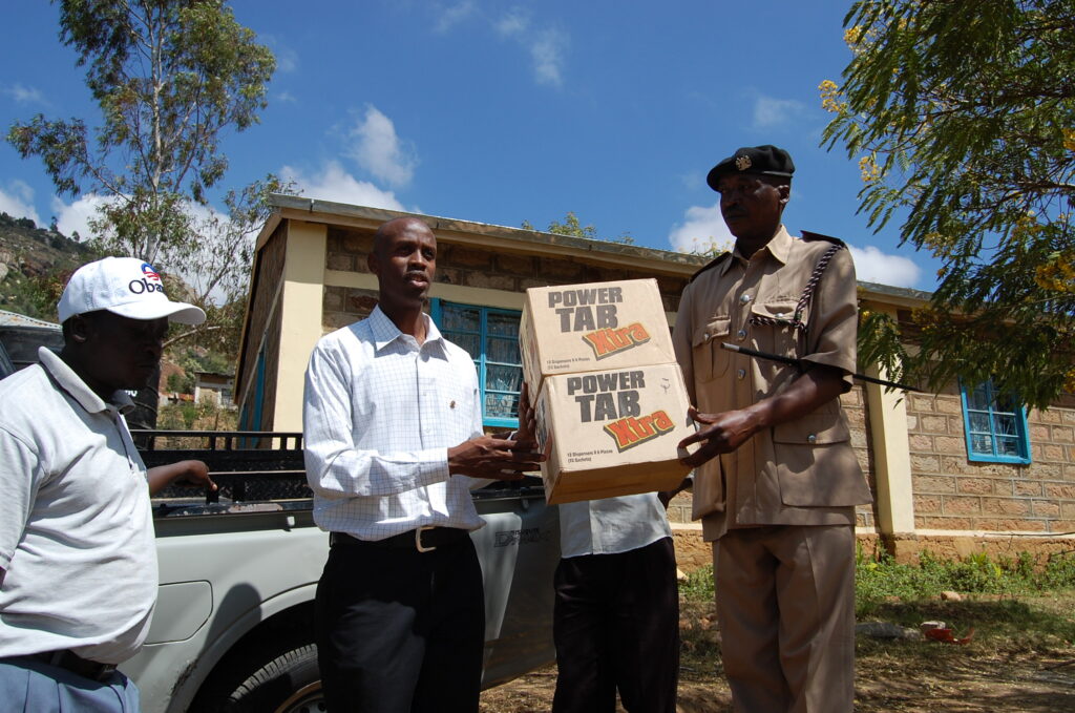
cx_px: 538
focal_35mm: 30
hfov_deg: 62.0
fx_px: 894
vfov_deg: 43.5
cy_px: 356
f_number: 10
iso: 200
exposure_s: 1/400
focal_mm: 20
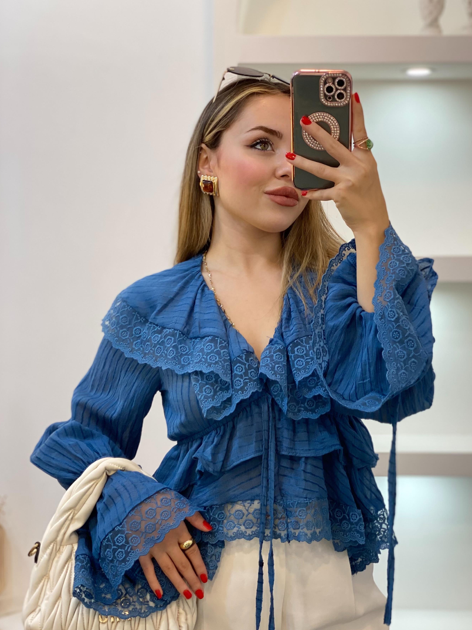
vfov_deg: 32.7
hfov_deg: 24.8
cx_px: 266
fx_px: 1073
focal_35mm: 59
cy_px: 357
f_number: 2
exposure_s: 1/100
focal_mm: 6
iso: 100
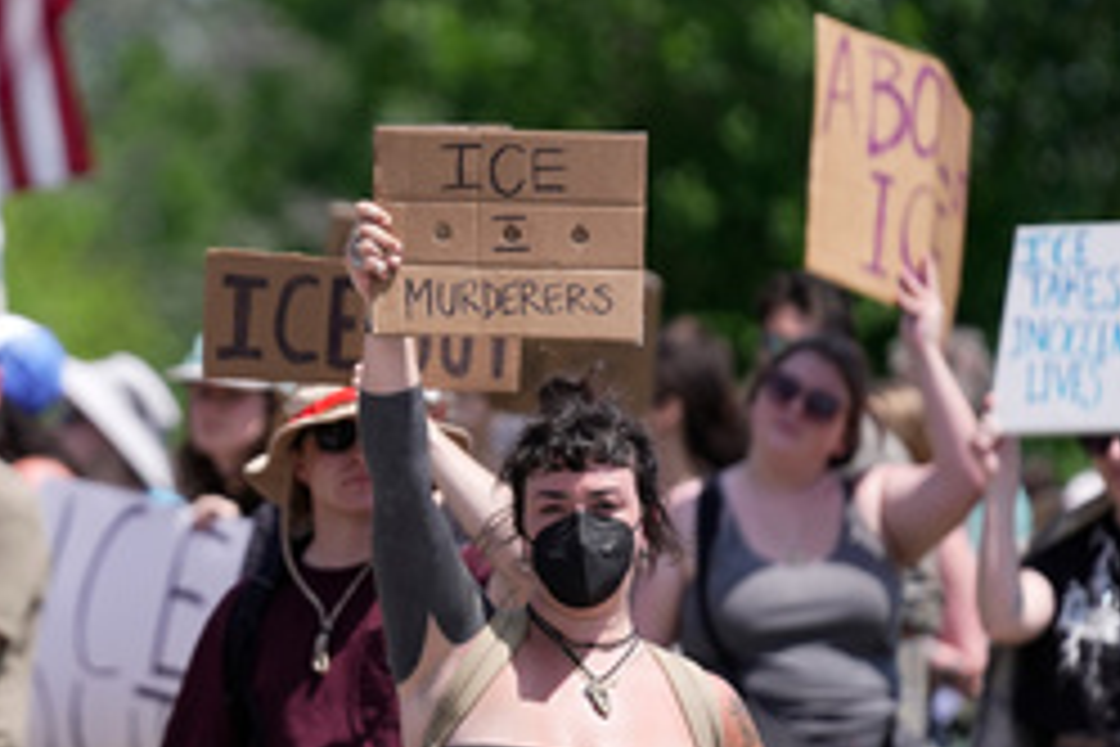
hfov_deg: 5.0
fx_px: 12786
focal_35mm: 411
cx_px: 94
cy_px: 290
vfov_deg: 3.3
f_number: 2.8
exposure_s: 1/5000
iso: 400
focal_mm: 200
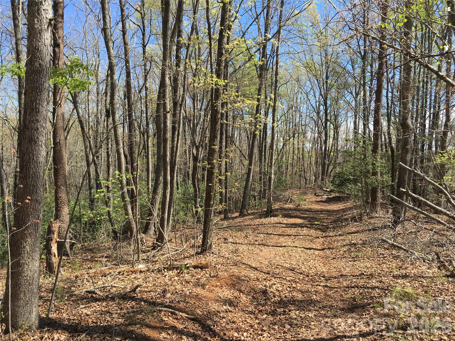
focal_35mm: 29
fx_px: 381
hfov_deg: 61.7
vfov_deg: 48.2
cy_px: 170
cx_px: 228
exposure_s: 1/668
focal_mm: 4.15
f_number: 2.2
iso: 25
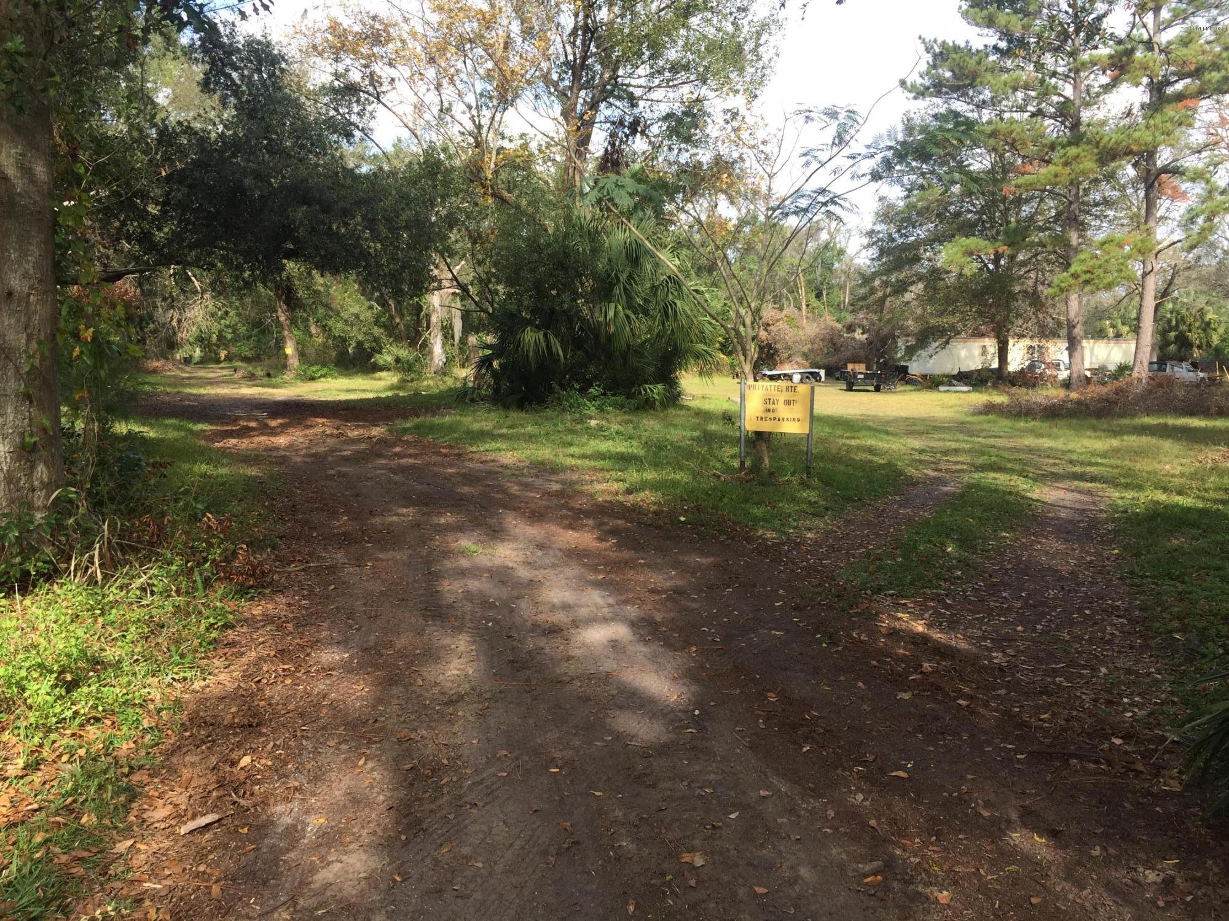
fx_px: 1030
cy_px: 460
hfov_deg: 61.7
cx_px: 614
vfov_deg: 48.2
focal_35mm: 29
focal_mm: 4.15
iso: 32
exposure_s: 1/659
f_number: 2.2
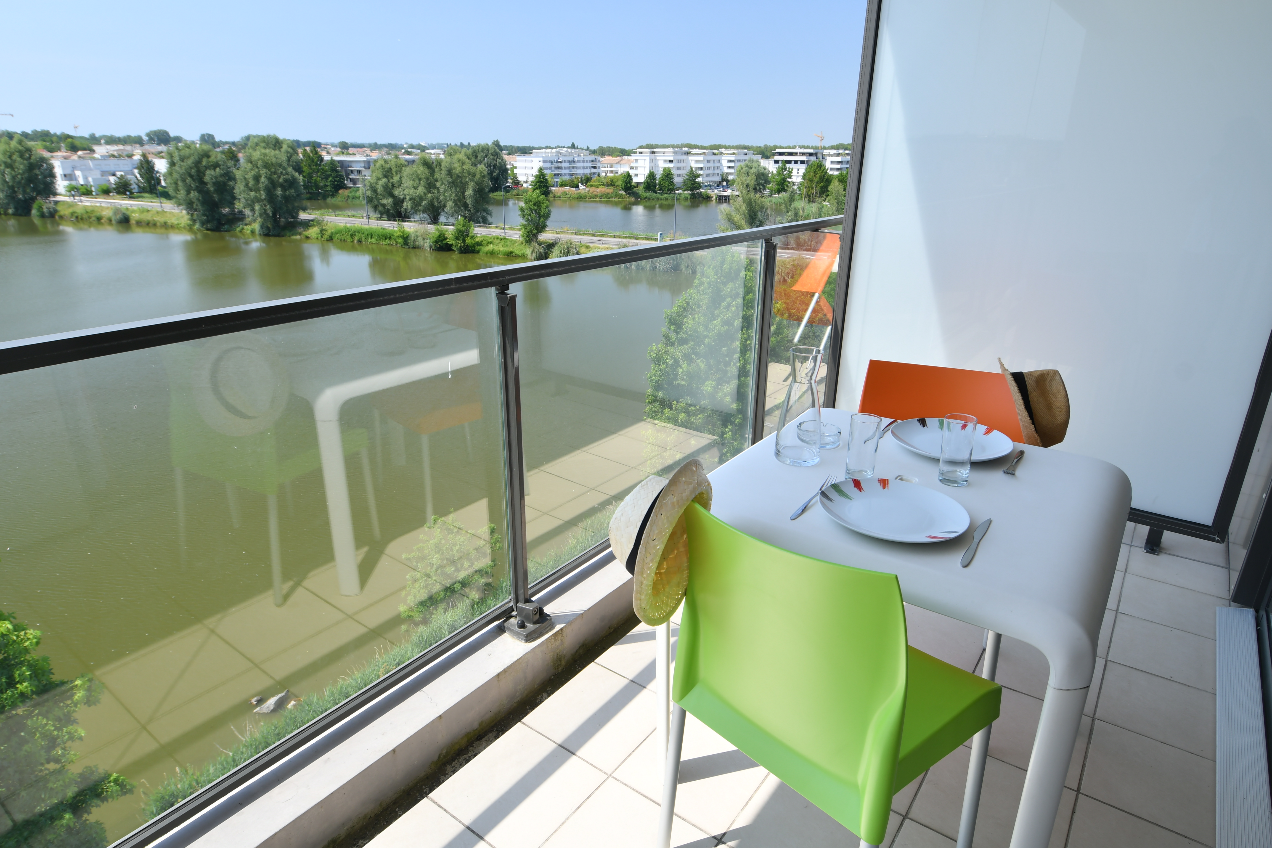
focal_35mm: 21
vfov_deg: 59.5
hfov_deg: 81.2
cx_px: 636
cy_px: 424
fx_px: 742
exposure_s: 1/60
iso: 100
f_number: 8
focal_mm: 14
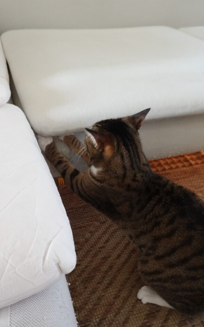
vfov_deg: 61.2
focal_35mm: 31
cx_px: 102
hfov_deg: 40.6
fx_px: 276
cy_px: 165
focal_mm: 11.35
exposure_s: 1/125
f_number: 3.5
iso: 2000
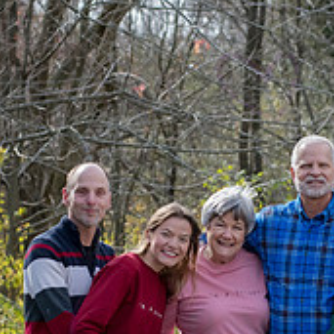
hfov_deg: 7.6
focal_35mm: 231
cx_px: 268
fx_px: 2522
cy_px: 327
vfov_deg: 7.5
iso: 400
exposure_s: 1/800
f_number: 5
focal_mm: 80
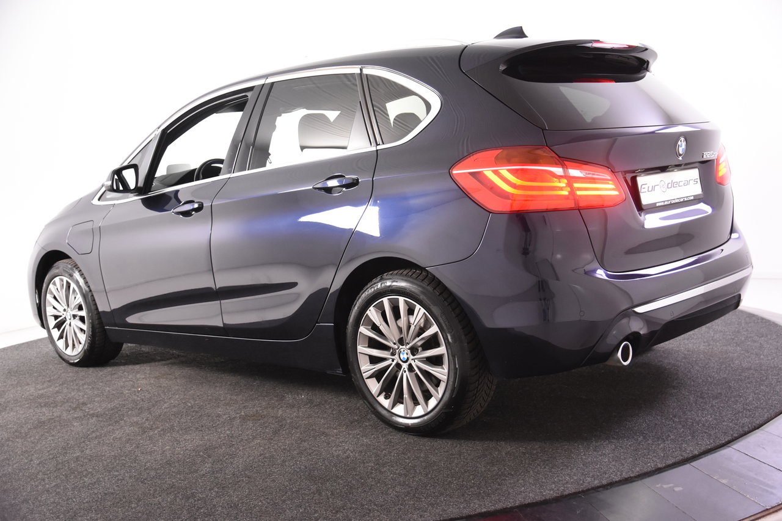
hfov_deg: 46.4
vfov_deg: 31.9
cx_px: 391
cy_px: 260
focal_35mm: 42
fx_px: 912
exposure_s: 1/50
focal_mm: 28
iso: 1600
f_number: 3.5
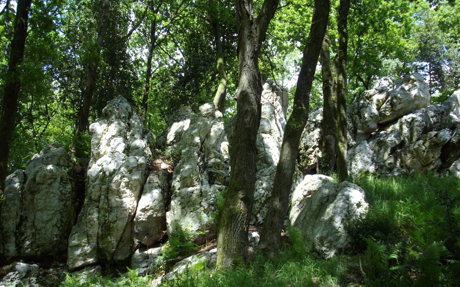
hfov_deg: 49.3
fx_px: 501
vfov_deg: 31.9
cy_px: 165
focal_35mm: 40
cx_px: 234
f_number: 2.8
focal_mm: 6.2
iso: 80
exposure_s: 1/160
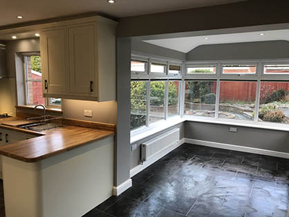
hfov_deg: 63.4
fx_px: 234
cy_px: 108
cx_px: 144
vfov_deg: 49.8
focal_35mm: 28
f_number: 1.8
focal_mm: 3.99
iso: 25
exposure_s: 1/50
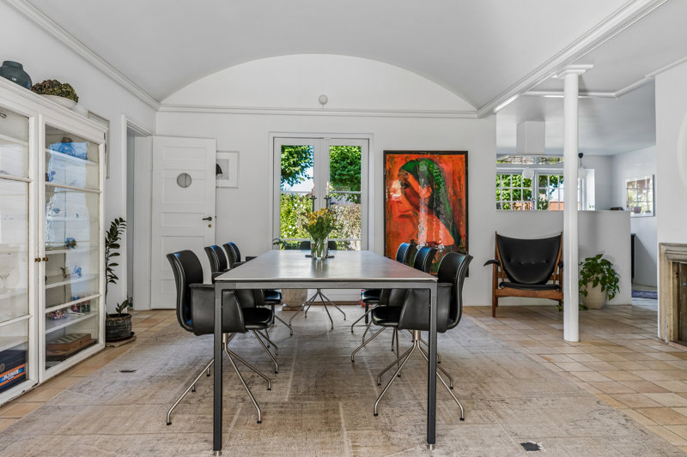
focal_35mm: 22
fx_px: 429
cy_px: 228
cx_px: 344
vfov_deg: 56.1
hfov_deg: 77.3
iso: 400
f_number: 6.3
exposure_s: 1/30
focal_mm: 22.5
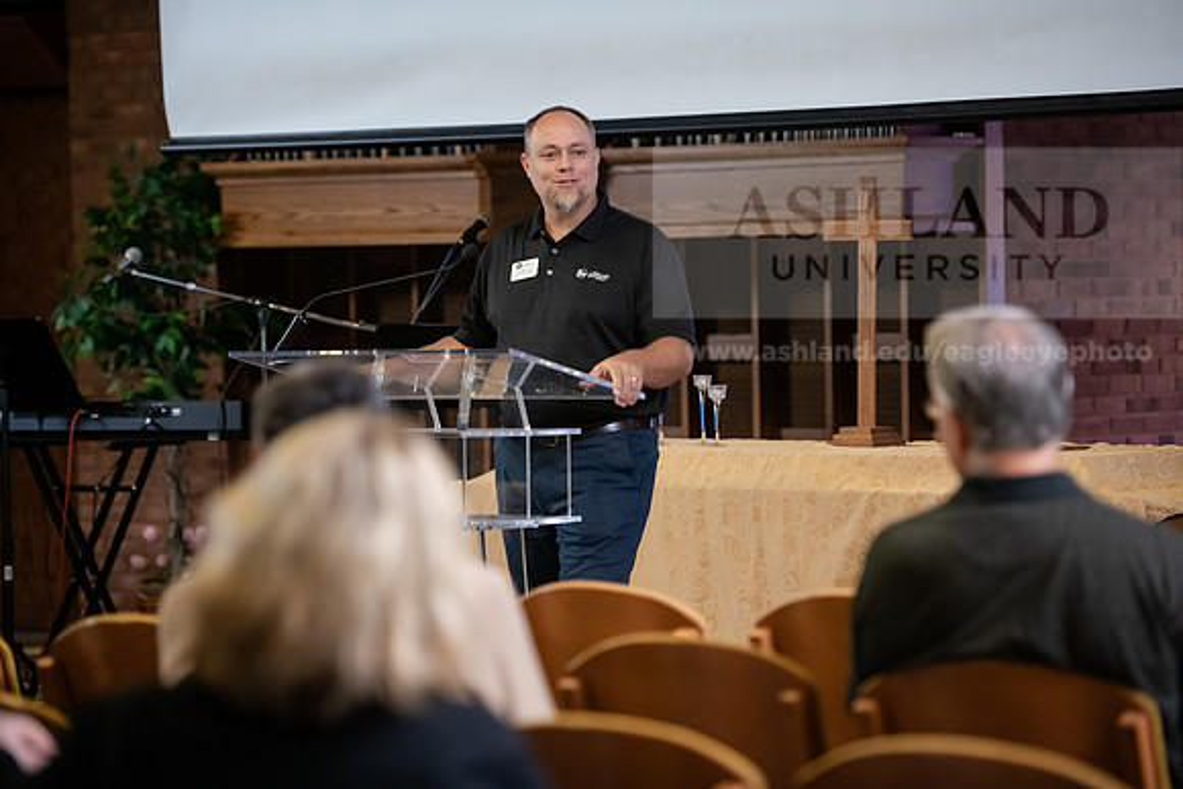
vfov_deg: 10.6
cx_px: 592
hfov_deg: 15.8
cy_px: 394
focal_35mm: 130
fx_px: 4273
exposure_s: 1/160
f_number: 2.8
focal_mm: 130
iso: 2000
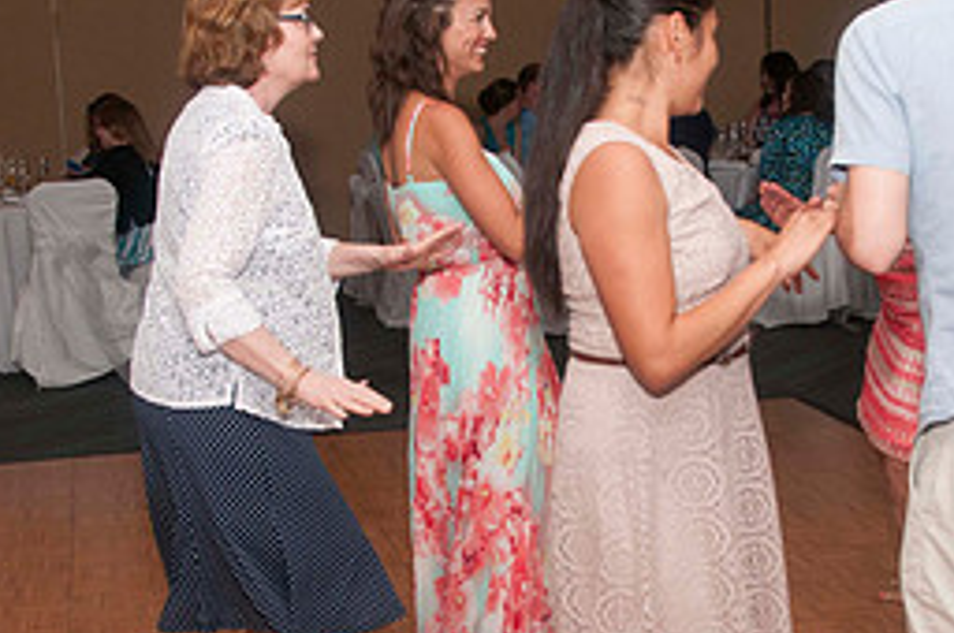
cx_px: 619
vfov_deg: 19.9
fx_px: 1800
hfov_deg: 29.5
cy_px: 385
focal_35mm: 68
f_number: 5.6
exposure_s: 1/60
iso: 400
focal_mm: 20
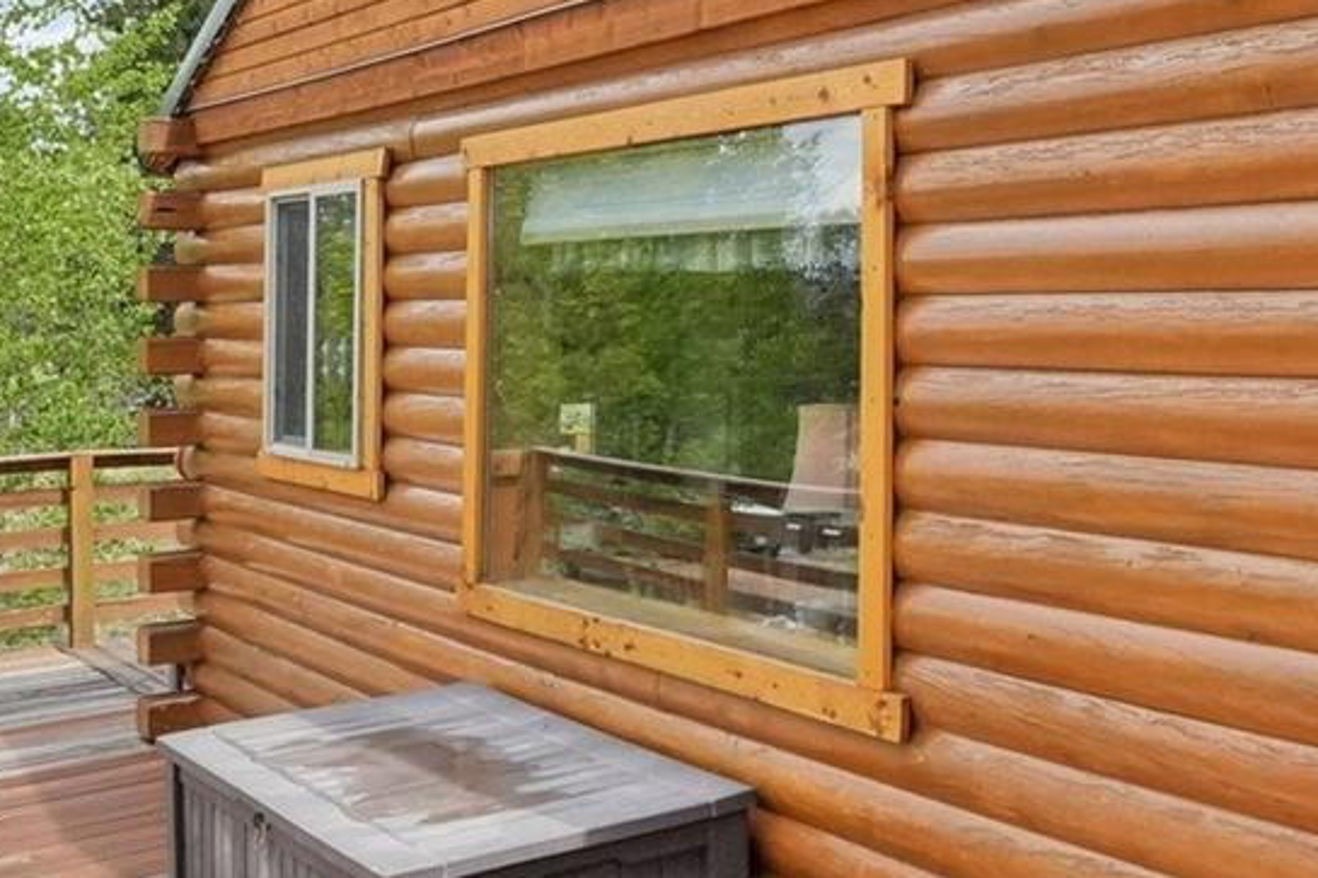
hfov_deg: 39.0
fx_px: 1610
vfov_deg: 30.3
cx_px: 1337
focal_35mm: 44
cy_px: 312
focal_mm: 10
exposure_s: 1/1000
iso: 800
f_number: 8
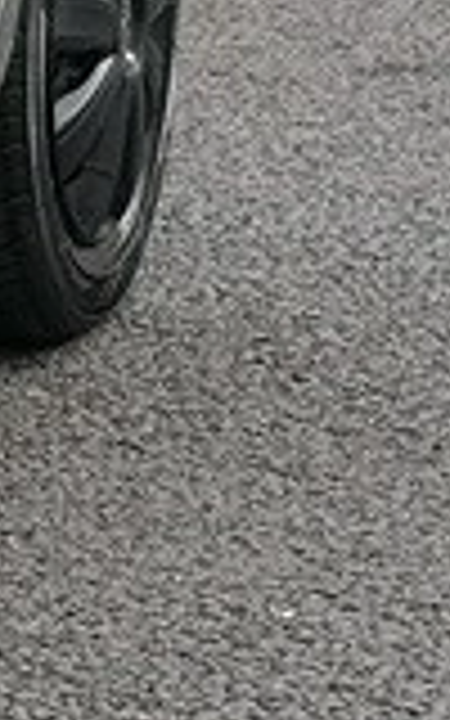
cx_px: -1539
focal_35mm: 344
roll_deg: -4.1
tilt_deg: -7.8
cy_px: -9
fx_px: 6750
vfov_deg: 6.1
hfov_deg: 3.6
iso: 32
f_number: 1.6
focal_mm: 5.96
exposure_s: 1/907
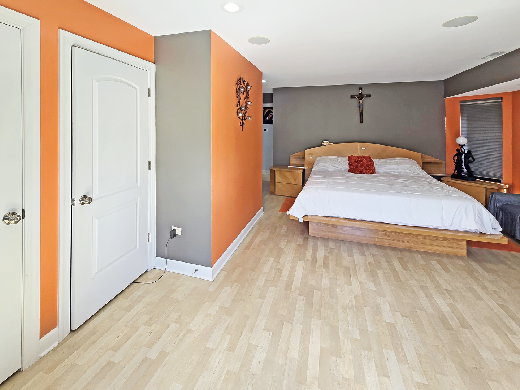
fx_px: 195
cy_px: 195
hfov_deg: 106.2
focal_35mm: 13
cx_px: 260
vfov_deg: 89.9
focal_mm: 2.2
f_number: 2.2
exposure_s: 1/120
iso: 50
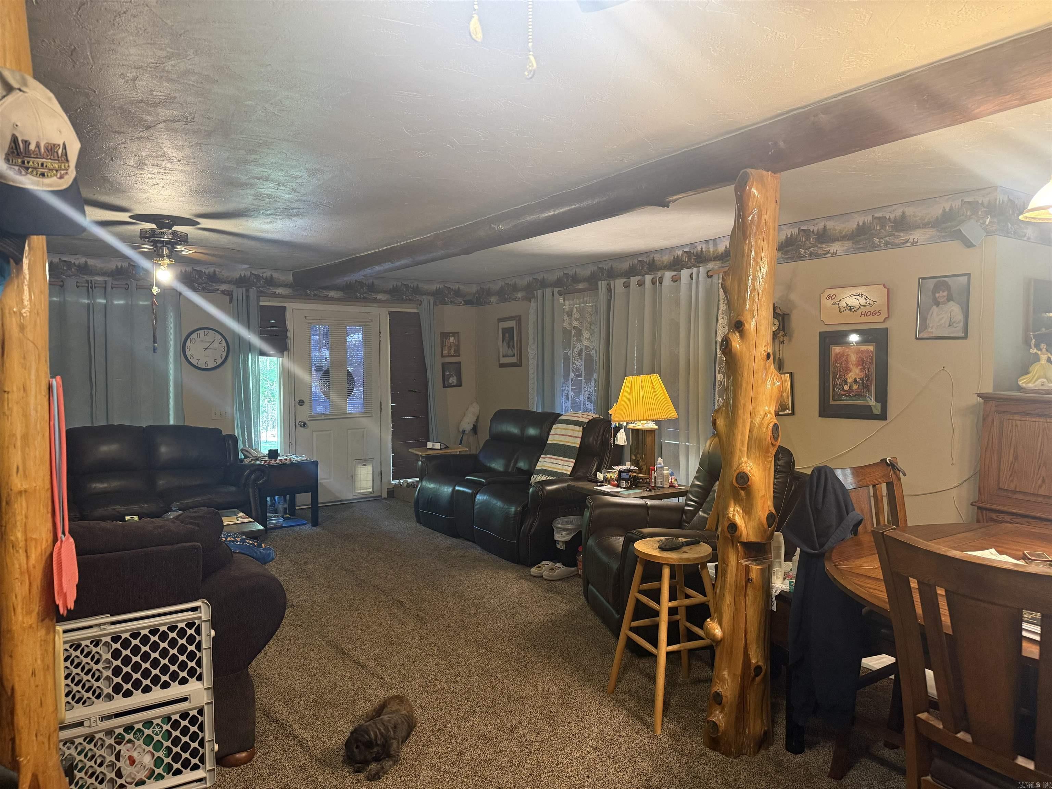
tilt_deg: -2.6
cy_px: 394
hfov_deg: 71.6
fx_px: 729
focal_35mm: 24
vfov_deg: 56.8
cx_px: 526
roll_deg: +0.1
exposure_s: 1/60
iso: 400
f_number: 1.78
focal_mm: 6.76
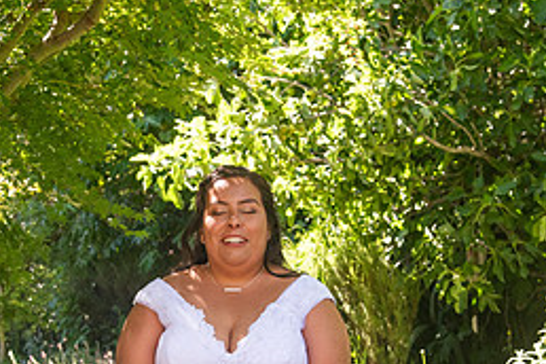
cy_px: 335
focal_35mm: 81
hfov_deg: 25.0
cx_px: 203
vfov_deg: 16.6
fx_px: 1228
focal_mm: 36
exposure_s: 1/640
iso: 640
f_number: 4
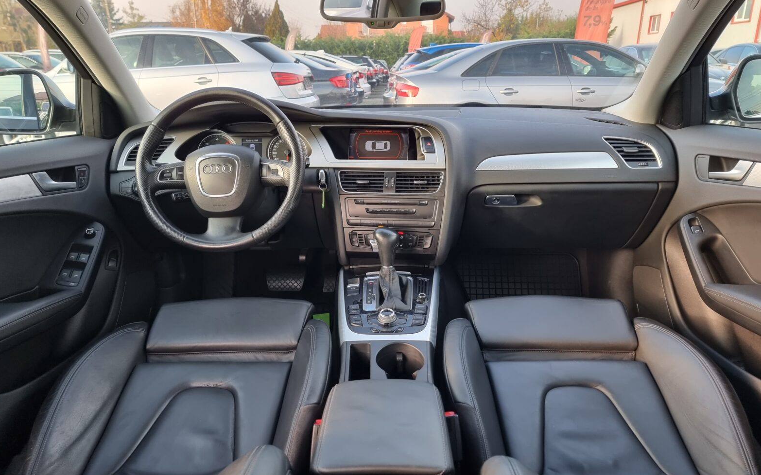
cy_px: 236
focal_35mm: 26
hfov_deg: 70.4
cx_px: 383
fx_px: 539
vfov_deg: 47.6
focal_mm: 6.7
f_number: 1.8
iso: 50
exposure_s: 1/100
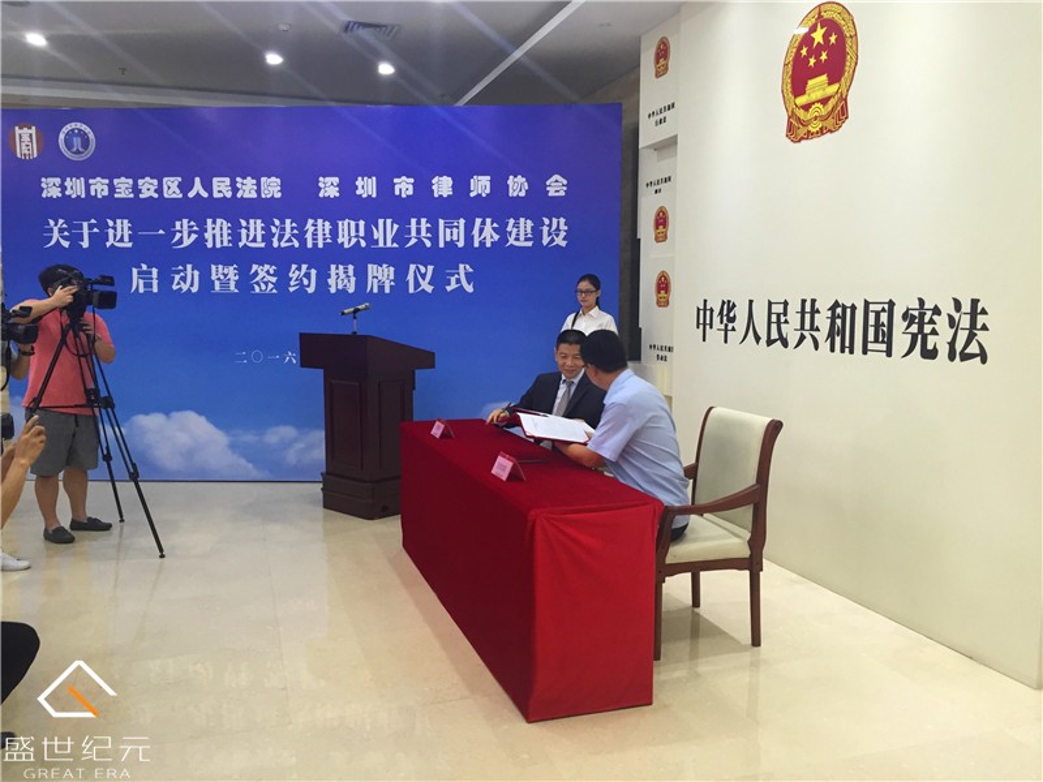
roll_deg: -0.5
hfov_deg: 61.7
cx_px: 522
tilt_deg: -6.1
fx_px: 874
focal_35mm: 29
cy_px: 391
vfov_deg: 48.2
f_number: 2.2
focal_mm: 4.15
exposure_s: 1/33
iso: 125
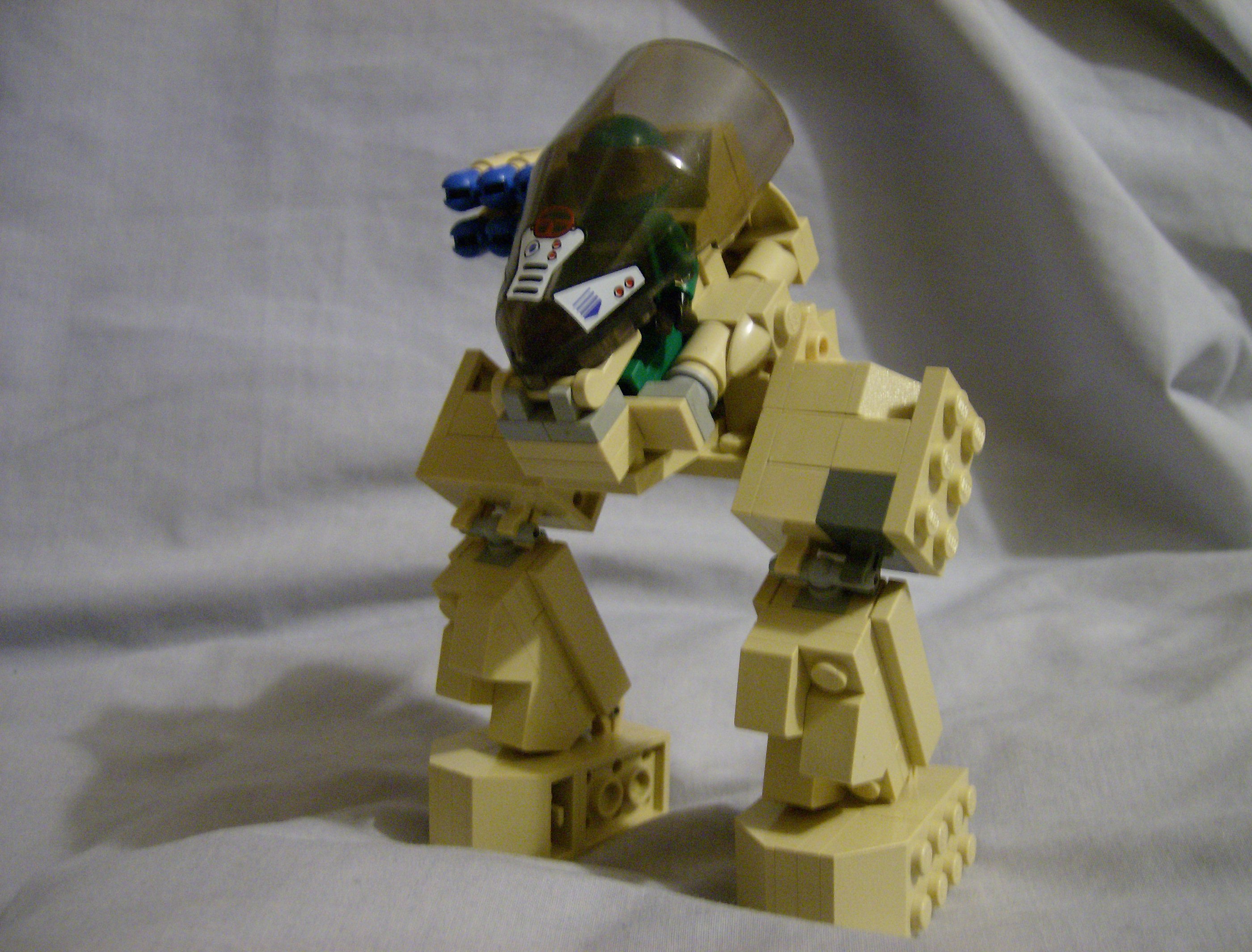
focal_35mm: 36
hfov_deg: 51.1
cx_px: 626
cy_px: 476
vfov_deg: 40.0
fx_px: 1308
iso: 200
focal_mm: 6
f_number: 2.8
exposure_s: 1/10.9
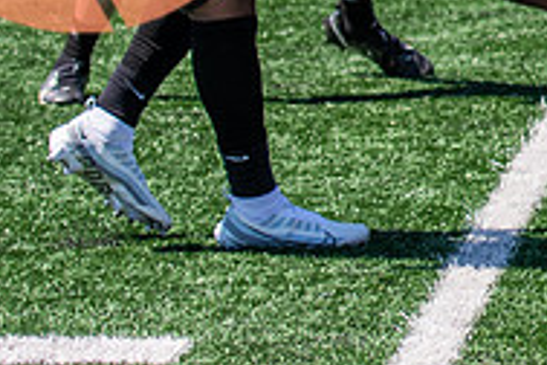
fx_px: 7536
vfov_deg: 2.8
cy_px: -235
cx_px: 1103
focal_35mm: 496
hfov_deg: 4.1
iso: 160
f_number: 2.8
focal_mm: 70
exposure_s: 1/2500
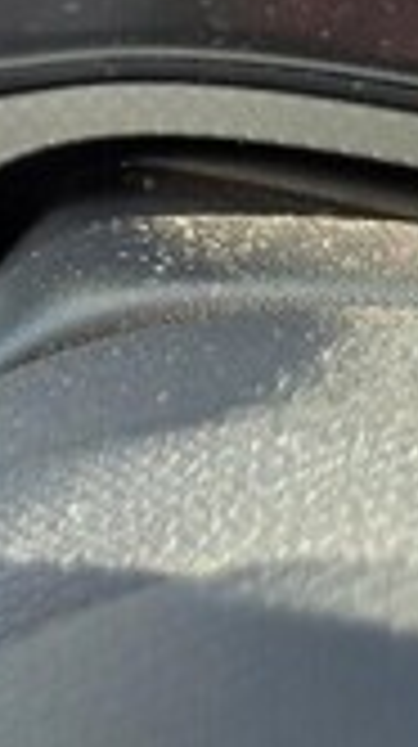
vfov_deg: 22.3
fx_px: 1858
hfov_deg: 10.3
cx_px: -728
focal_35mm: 94
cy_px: 101
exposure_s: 1/120
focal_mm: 5.4
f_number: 1.8
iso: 80
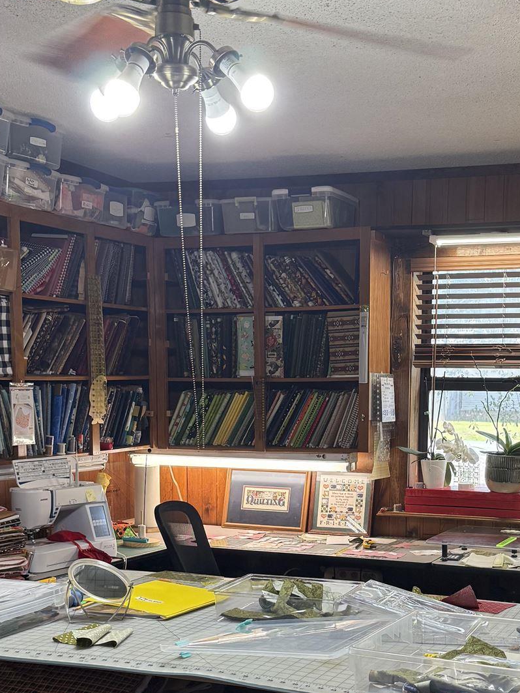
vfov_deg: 36.0
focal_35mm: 52
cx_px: 371
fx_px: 1041
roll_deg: -2.1
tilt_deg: -5.9
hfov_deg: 27.8
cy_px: 514
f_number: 1.78
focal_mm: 6.76
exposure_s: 1/120
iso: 200
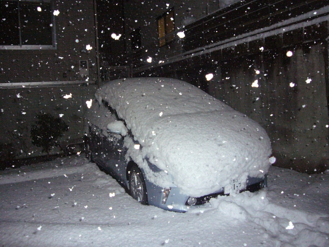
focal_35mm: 31
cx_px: 164
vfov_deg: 45.4
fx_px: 295
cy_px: 124
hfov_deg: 58.4
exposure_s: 1/30
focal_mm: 4.6
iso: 400
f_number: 2.8
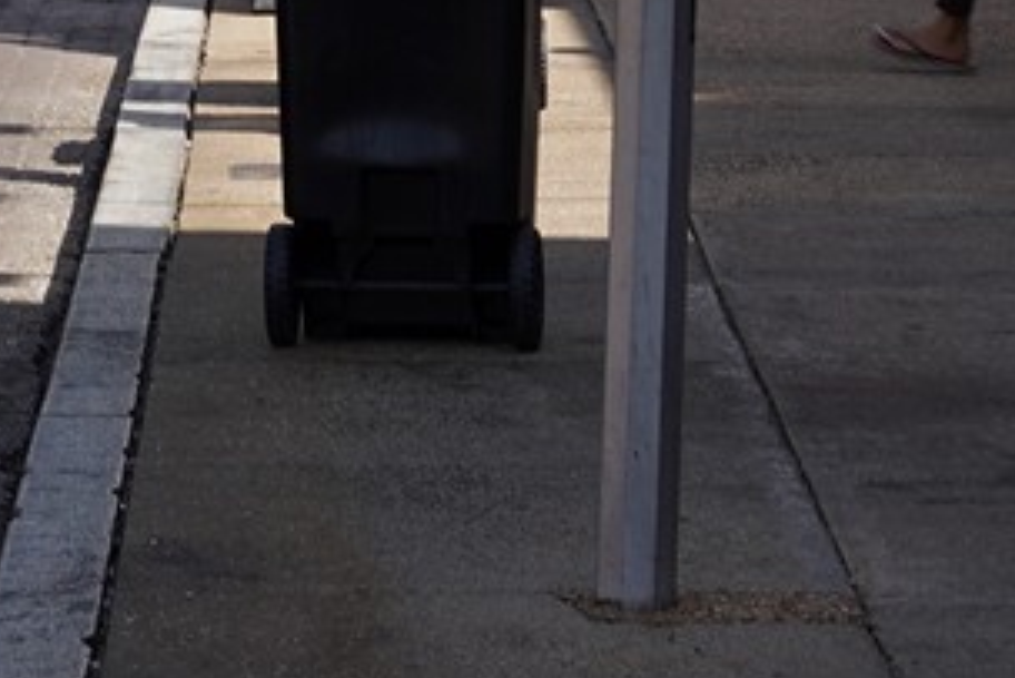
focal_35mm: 276
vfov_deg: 4.8
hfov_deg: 7.4
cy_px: -1062
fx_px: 7785
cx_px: -347
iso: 100
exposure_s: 1/100
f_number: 10
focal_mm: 42
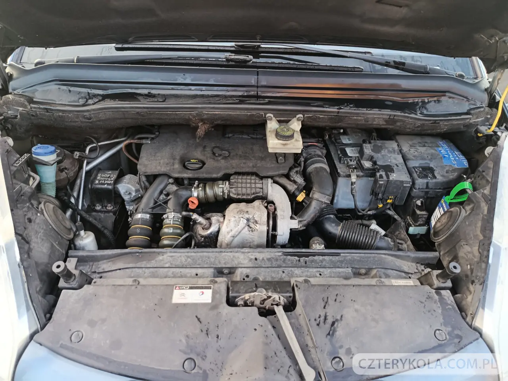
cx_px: 254
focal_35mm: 24
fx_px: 352
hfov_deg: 71.6
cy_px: 190
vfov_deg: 56.8
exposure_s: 1/100
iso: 715
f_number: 1.7
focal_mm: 5.24
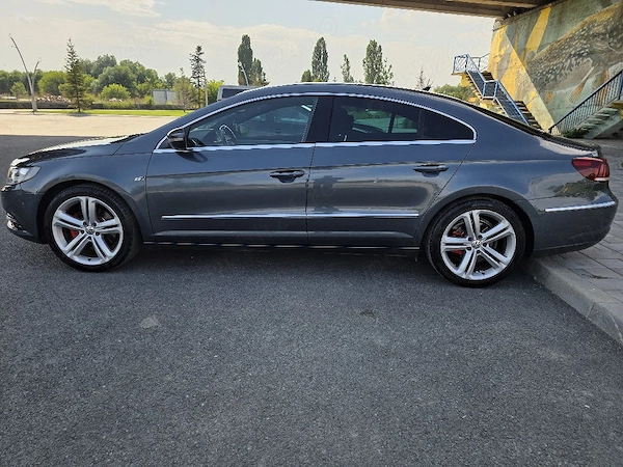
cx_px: 312
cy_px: 234
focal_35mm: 23
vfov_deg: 58.9
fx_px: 414
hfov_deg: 73.9
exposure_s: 1/10000
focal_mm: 6.3
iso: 80
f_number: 1.7
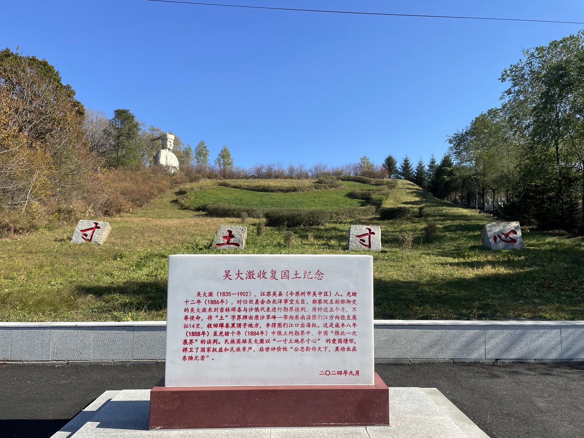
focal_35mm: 26
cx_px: 292
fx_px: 439
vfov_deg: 53.1
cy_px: 219
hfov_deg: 67.3
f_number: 1.6
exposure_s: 1/4132
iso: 32
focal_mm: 4.2
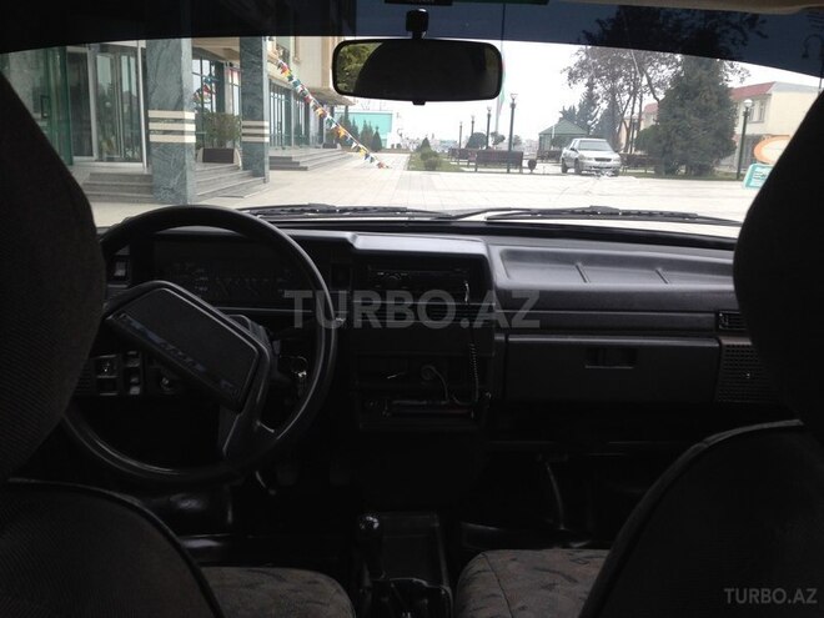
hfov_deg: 55.4
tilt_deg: -12.9
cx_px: 412
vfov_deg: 42.9
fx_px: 786
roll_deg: -0.9
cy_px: 309
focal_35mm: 33
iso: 64
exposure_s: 1/120
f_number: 2.4
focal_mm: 4.12
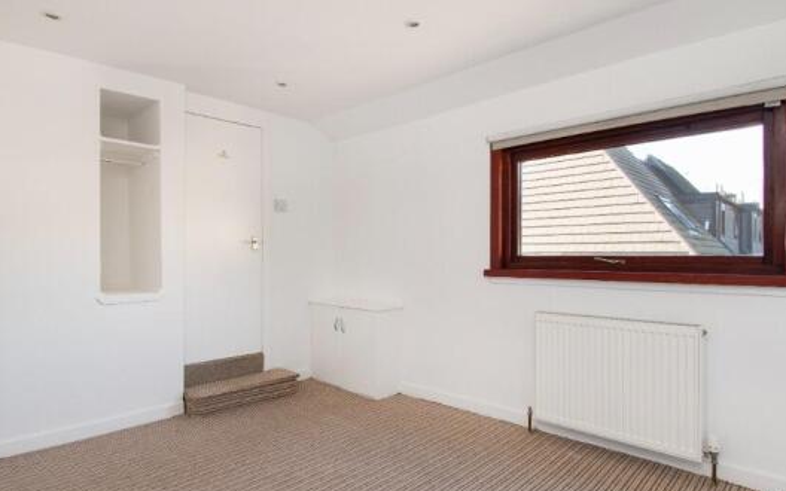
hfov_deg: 88.0
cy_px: 289
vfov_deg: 61.8
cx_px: 403
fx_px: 407
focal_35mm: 19
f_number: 9
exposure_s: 1/13
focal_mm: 10
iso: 320
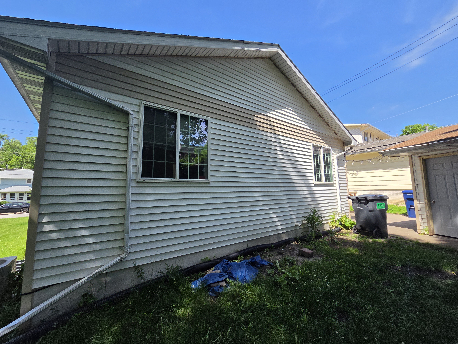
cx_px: 229
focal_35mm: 13
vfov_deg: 89.9
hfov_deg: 106.2
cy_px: 172
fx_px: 172
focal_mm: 2.2
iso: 100
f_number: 2.2
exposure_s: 1/2308
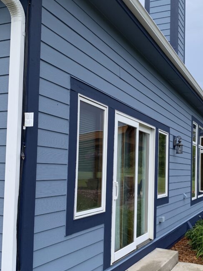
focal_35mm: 41
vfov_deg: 45.6
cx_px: 130
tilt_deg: +3.0
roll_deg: -1.5
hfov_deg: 34.9
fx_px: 320
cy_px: 154
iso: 25
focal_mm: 4.25
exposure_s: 1/1235
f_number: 1.8
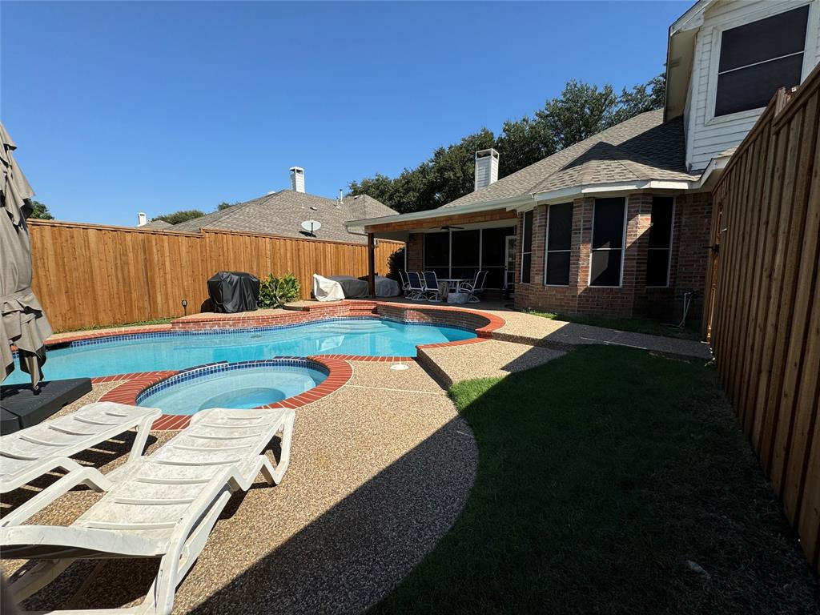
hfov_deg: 102.1
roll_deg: -0.3
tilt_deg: -7.8
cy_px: 308
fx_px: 332
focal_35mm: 14
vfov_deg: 85.7
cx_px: 410
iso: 50
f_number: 2.2
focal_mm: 2.22
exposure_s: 1/1880
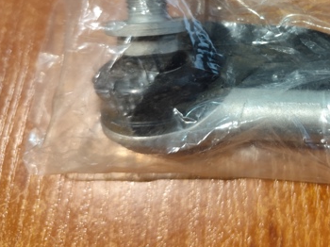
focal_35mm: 42
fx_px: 400
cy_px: 48
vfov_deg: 33.3
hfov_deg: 41.8
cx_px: 287
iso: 1000
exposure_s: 1/33.3
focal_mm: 6.19
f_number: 1.65
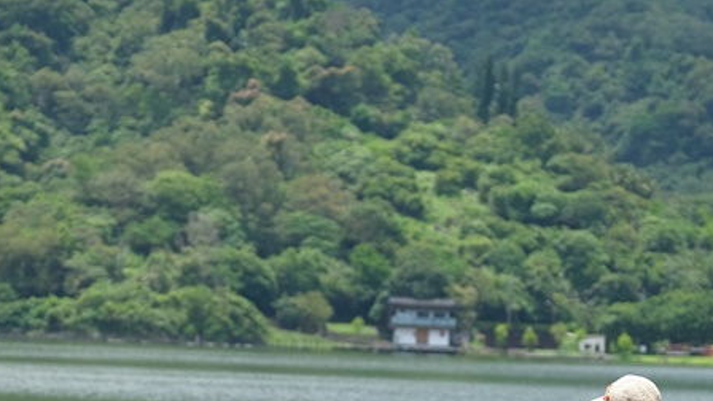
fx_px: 3668
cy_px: 516
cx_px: 191
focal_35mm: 194
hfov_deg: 11.1
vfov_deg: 6.2
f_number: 2.8
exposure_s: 1/1500
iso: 160
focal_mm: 55
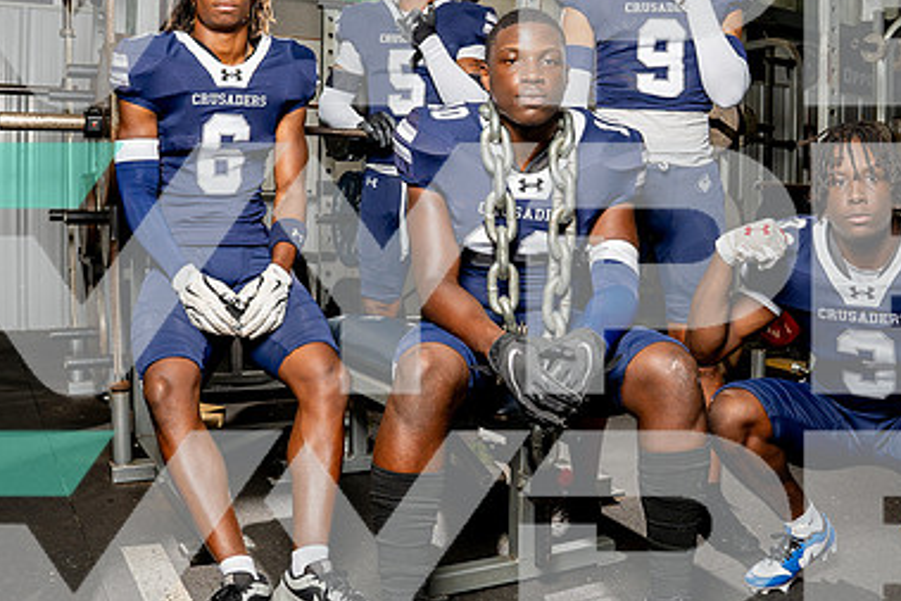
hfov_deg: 51.9
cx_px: 470
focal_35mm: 37
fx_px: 926
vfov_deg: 35.9
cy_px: 263
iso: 250
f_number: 5.6
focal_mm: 21
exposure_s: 1/250
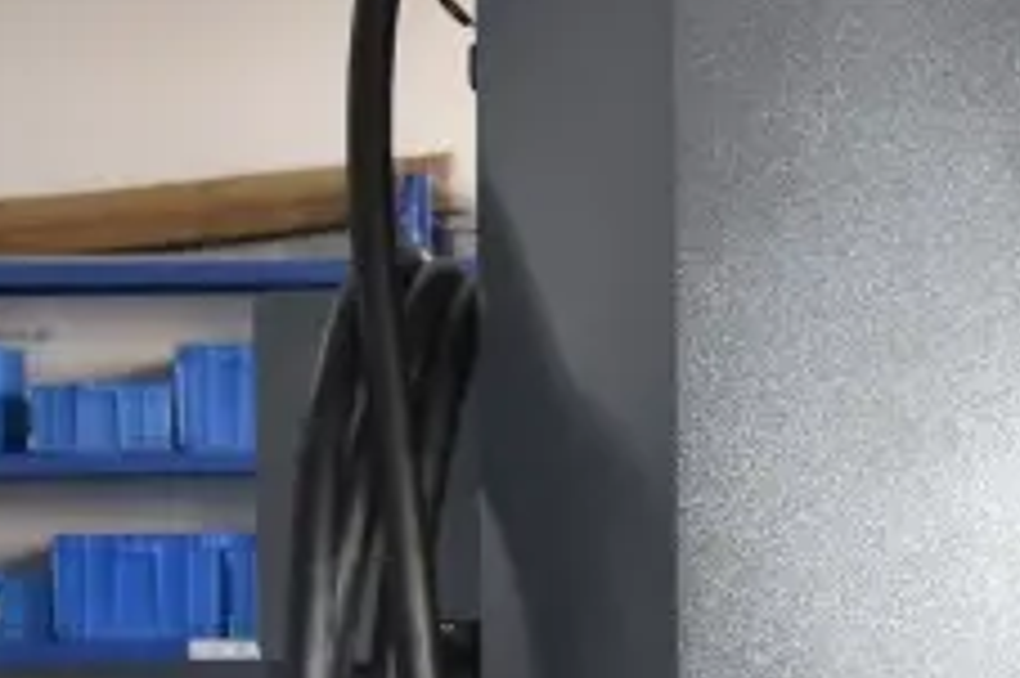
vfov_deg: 9.0
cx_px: 1119
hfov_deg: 13.2
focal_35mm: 152
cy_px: 559
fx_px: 4309
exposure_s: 1/200
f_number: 4
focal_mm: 23
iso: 800
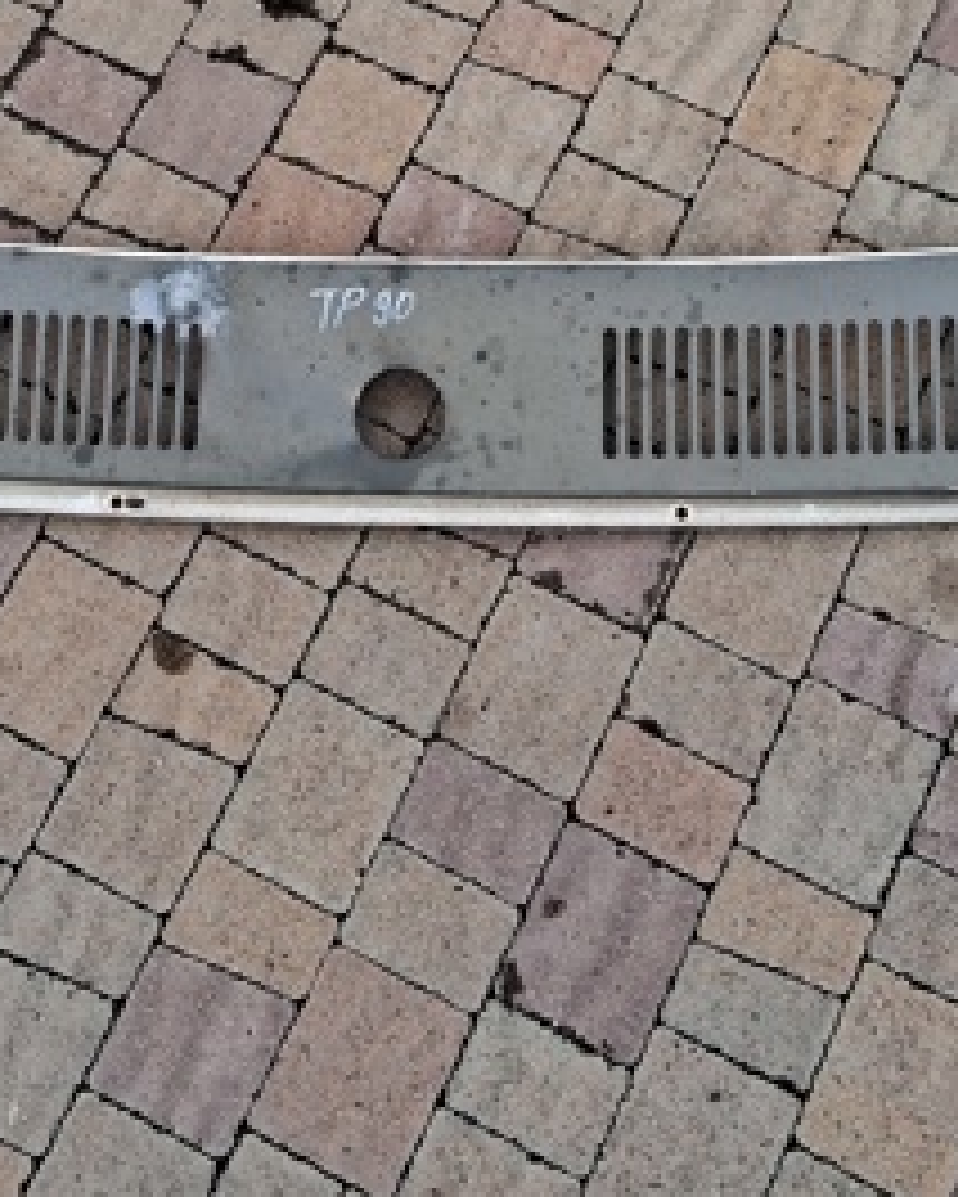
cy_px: 133
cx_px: 409
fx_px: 2161
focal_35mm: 61
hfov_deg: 25.0
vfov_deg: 29.7
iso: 25
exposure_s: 1/229
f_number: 1.8
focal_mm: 3.98
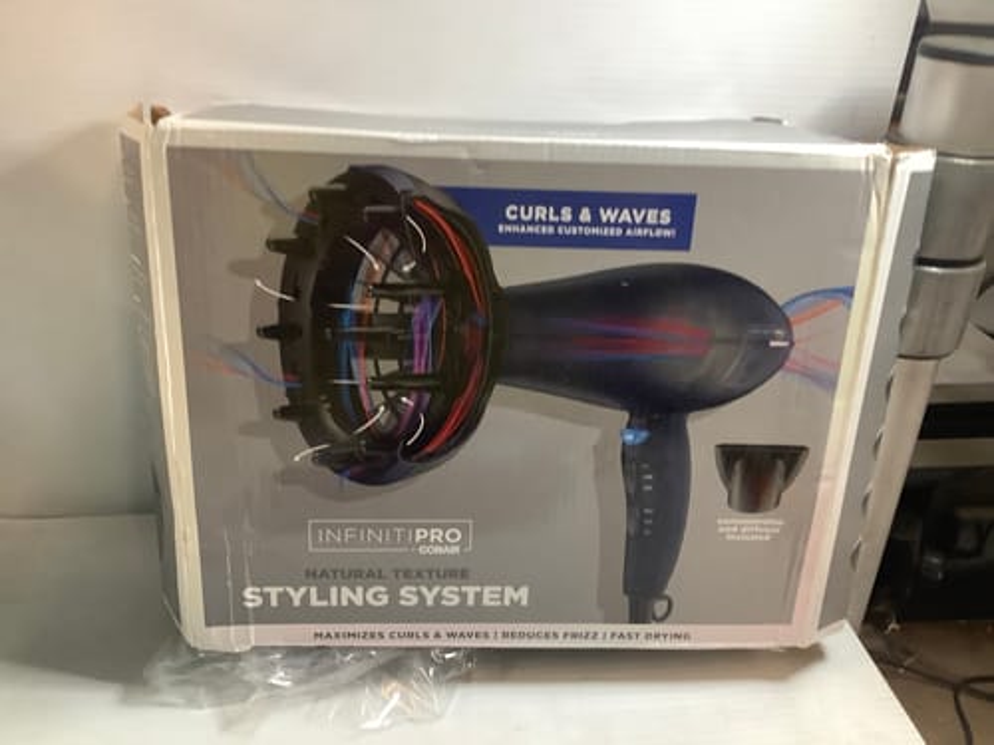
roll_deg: -1.0
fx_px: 890
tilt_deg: -26.4
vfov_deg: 45.4
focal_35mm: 31
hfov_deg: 58.4
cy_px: 372
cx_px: 497
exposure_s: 1/50
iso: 200
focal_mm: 3.3
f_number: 2.4
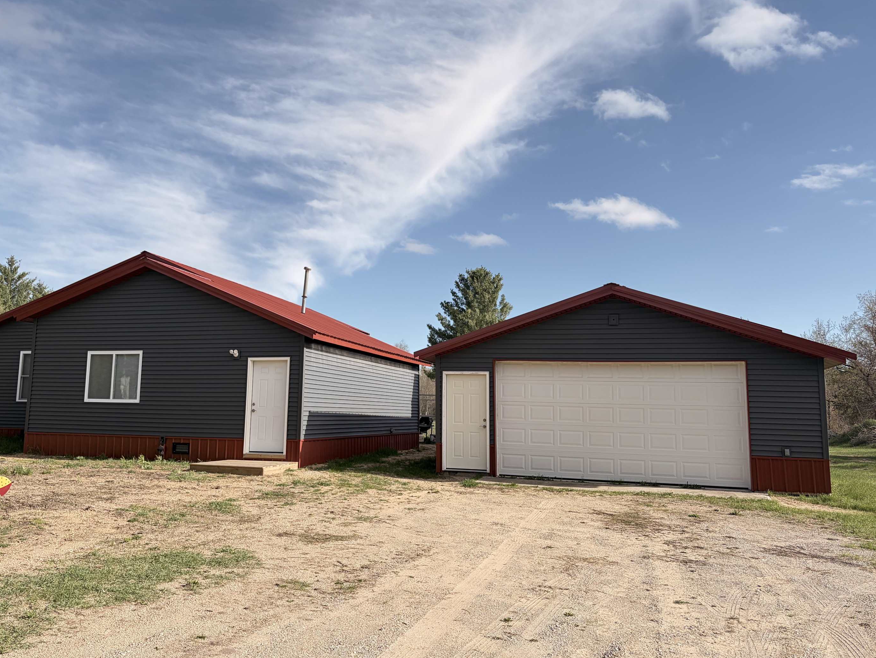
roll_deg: -0.9
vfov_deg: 48.2
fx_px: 734
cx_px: 395
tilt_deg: +9.0
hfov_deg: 61.5
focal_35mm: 29
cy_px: 309
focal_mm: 5.96
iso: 50
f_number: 1.6
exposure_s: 1/1706
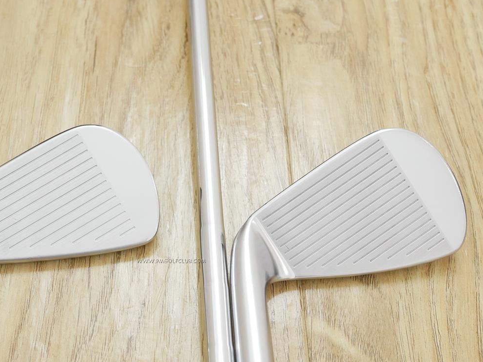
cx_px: 171
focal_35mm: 65
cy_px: 216
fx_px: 907
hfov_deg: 29.7
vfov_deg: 22.6
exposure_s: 1/50
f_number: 4.5
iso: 1600
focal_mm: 25
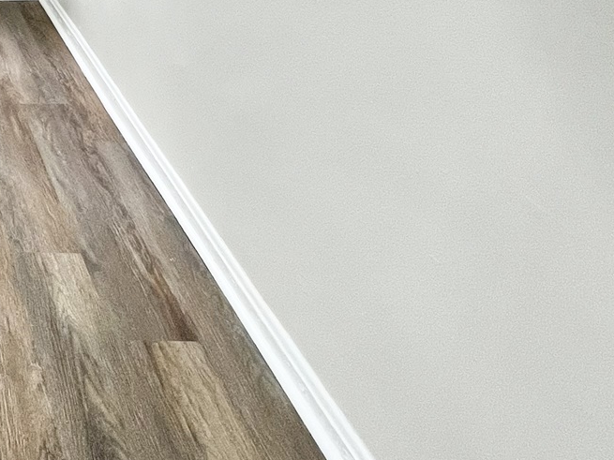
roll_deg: +2.1
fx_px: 709
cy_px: -62
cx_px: -179
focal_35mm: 40
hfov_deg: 34.0
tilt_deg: -13.9
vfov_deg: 31.4
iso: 100
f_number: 1.8
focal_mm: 1.57
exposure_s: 1/120
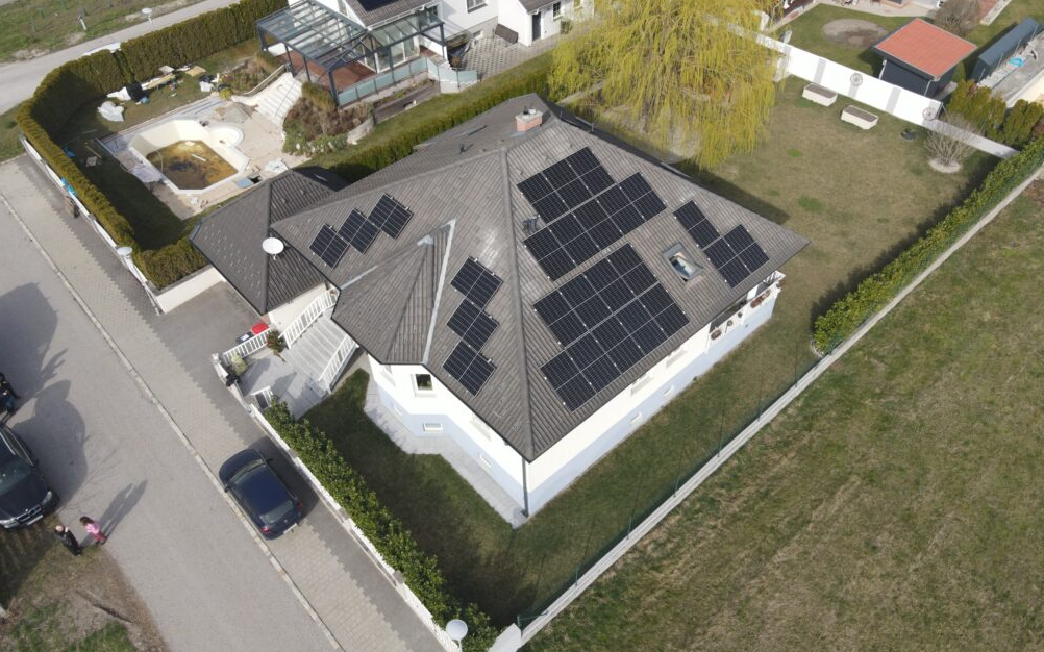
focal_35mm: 26
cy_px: 324
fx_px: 740
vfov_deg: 47.6
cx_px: 519
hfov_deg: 70.4
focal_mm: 4.5
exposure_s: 1/500
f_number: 2.8
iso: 100
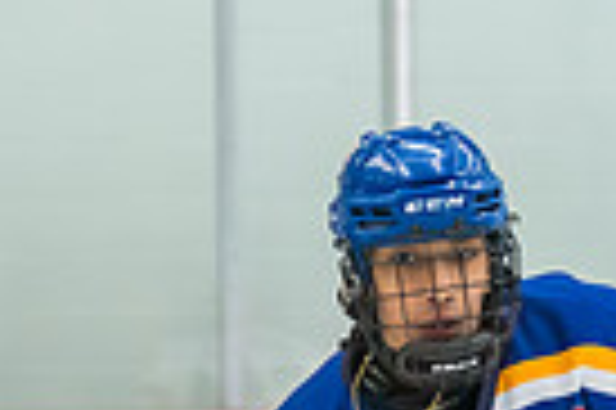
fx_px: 6990
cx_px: 528
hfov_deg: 5.0
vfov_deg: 3.3
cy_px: 612
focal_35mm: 409
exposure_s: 1/640
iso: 2500
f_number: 2.8
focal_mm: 70
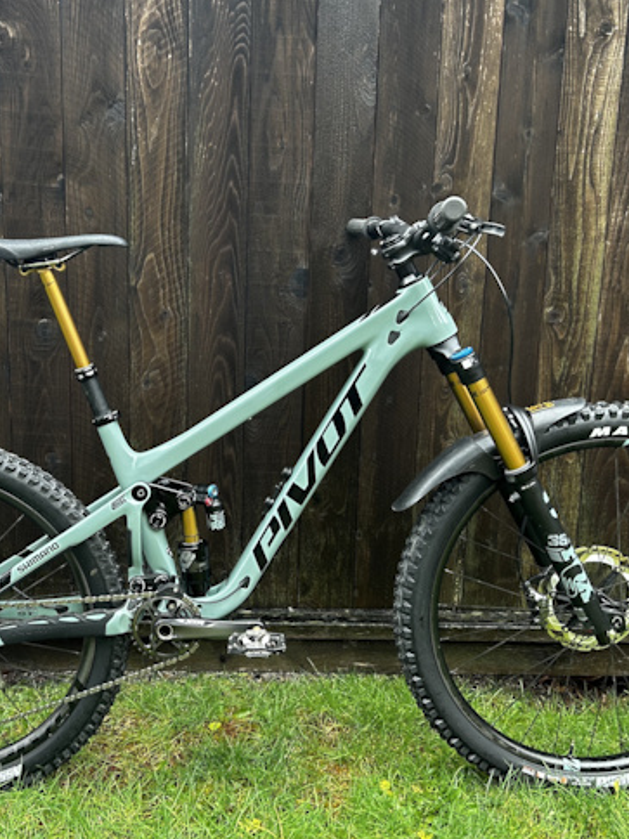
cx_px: 234
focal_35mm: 43
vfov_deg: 43.8
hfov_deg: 33.4
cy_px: 432
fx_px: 1042
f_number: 1.5
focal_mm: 5.7
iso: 125
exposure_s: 1/93
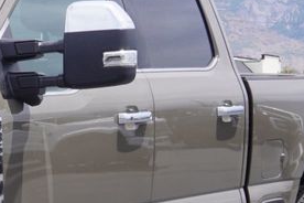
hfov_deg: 11.8
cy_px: 212
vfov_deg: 8.2
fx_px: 1410
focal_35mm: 167
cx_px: -144
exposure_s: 1/125
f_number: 10
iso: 100
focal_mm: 30
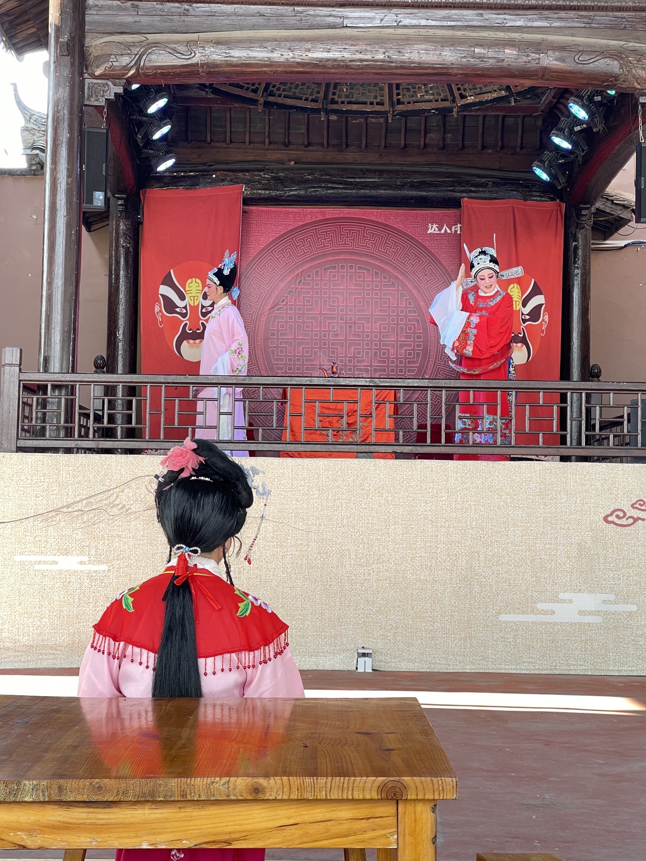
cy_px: 430
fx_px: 1592
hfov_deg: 22.9
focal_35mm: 64
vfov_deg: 30.3
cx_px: 323
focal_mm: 7.5
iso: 32
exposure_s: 1/99
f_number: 2.2
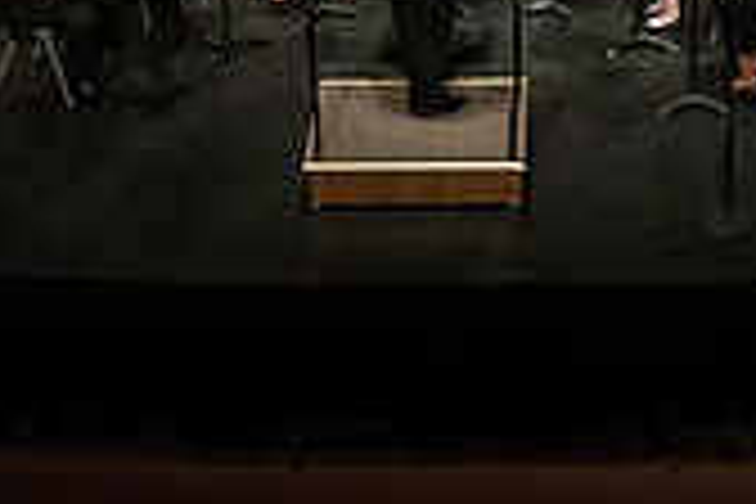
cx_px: 436
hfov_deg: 16.5
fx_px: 2604
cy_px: -241
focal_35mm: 124
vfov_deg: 10.7
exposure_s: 1/200
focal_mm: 36
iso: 4000
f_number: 4
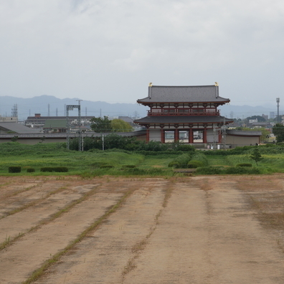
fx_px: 1494
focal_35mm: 161
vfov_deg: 10.9
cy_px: 151
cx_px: 181
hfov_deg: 10.8
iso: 200
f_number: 8
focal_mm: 60
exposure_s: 1/500
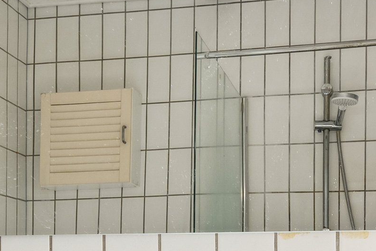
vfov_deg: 16.9
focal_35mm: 74
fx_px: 772
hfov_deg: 27.3
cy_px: 363
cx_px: 154
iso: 640
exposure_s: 1/13
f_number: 9
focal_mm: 19.5
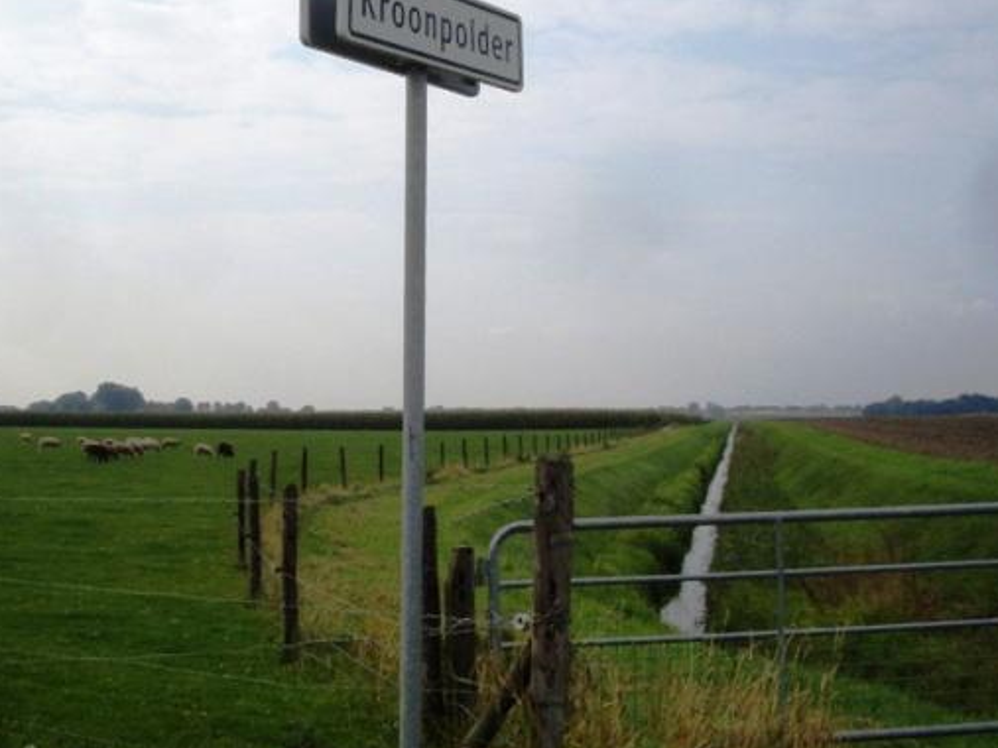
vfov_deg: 30.2
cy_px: 327
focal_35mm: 48
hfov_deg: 39.5
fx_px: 1384
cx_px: 396
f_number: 8
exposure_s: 1/160
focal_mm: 7.9
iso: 64
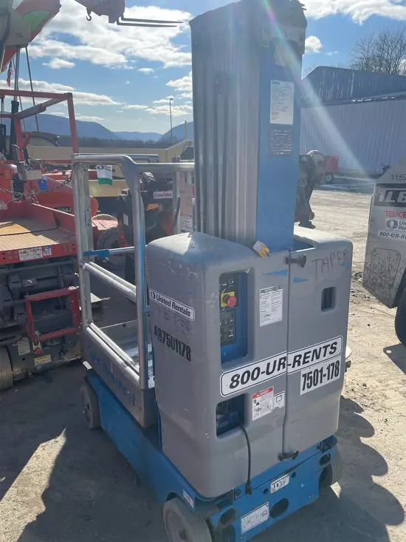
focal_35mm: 26
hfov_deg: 53.1
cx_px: 203
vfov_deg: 67.3
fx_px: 406
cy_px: 271
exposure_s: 1/2959
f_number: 1.6
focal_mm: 4.2
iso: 32
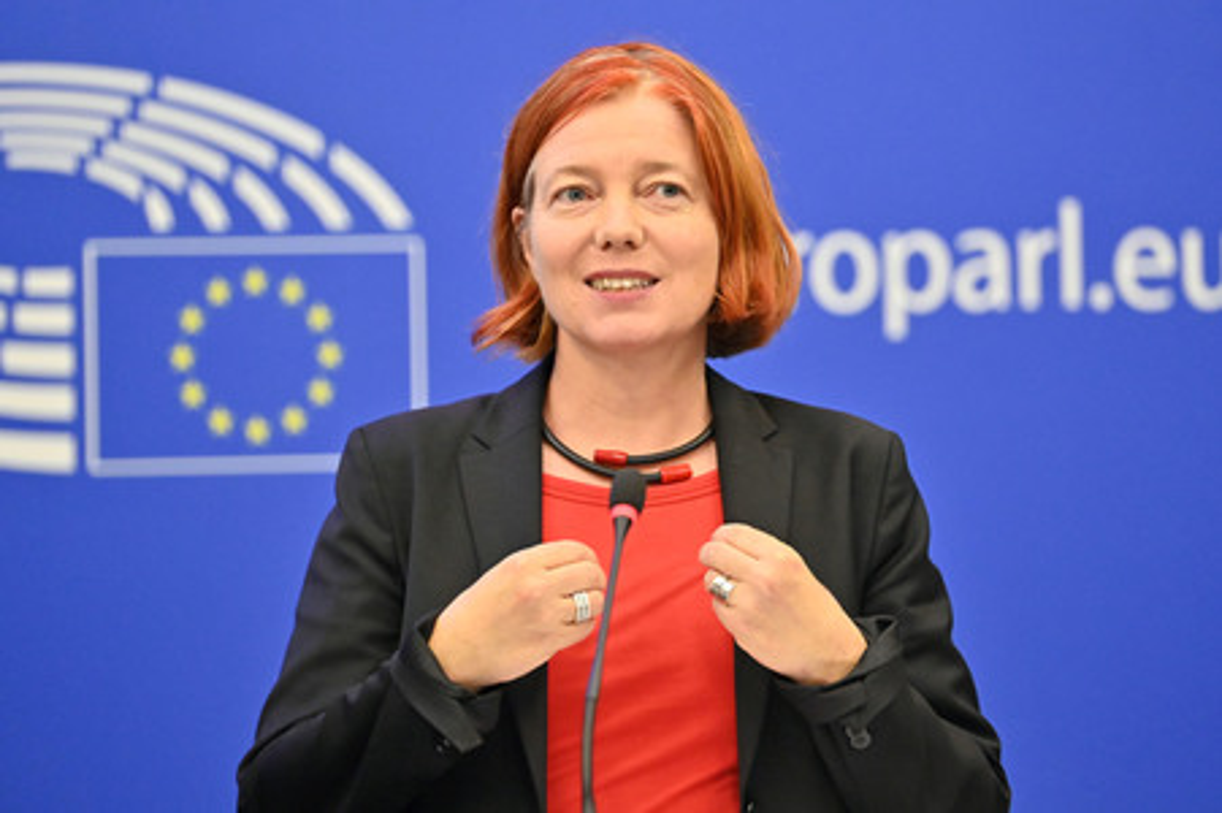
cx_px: 611
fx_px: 5597
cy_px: 406
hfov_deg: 12.5
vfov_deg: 8.3
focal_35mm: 165
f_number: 2.8
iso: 5000
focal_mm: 165
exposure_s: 1/800
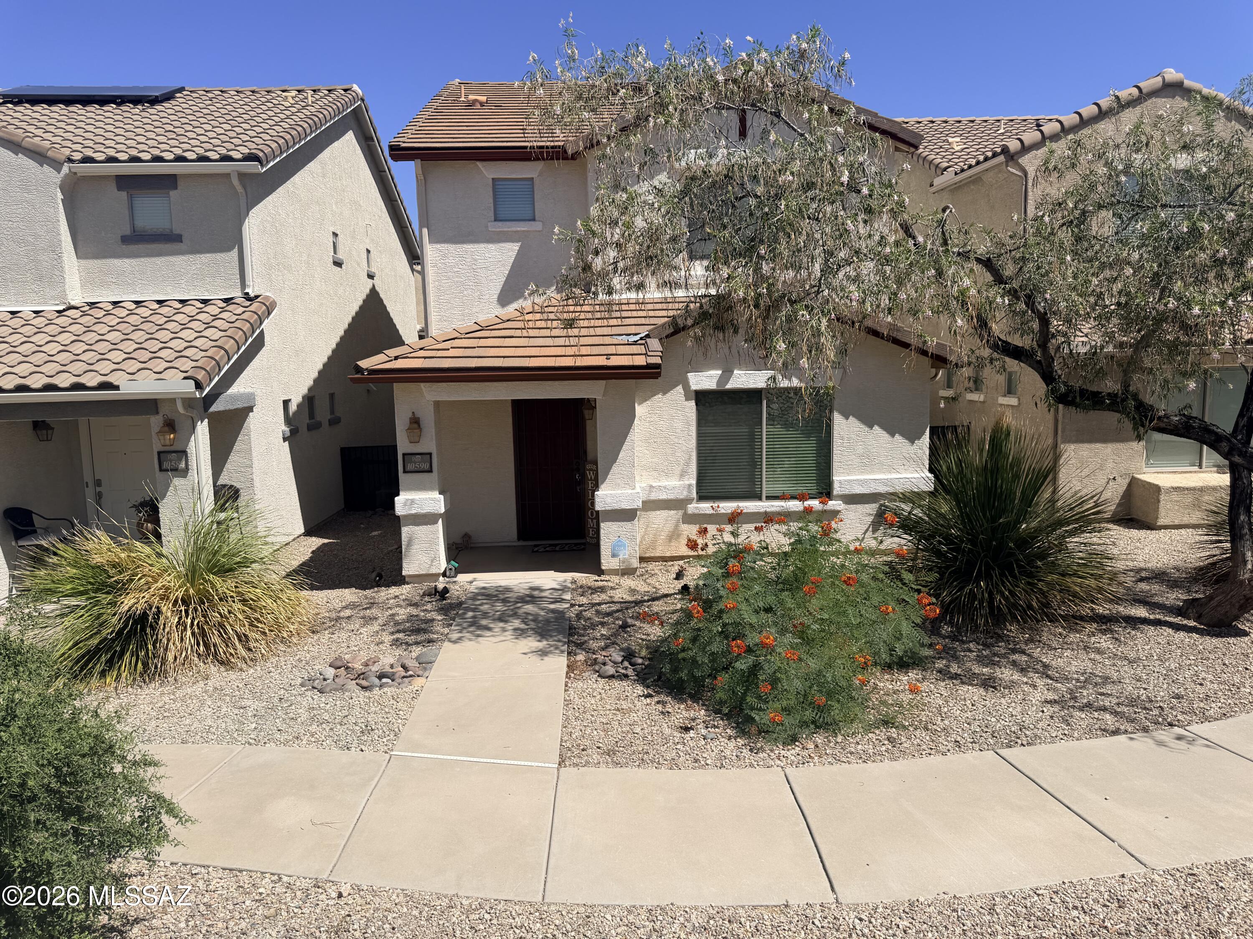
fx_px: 869
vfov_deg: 56.8
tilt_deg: -8.4
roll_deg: +1.8
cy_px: 470
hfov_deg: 71.6
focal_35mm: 24
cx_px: 626
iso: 80
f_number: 1.78
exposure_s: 1/5714
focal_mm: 6.76
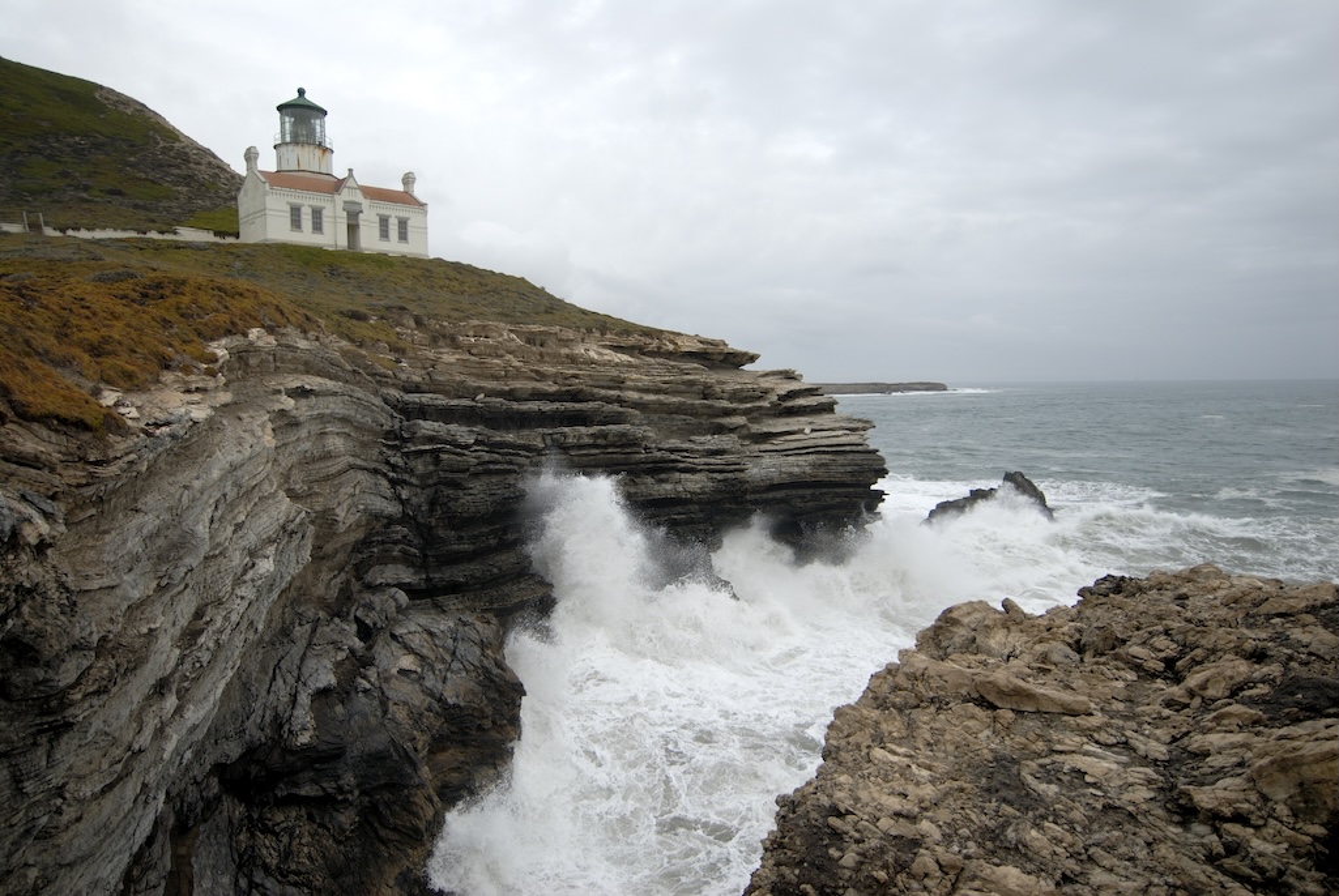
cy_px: 448
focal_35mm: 24
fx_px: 894
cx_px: 670
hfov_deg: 73.7
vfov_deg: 53.3
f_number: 4
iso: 100
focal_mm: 16
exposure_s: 1/250
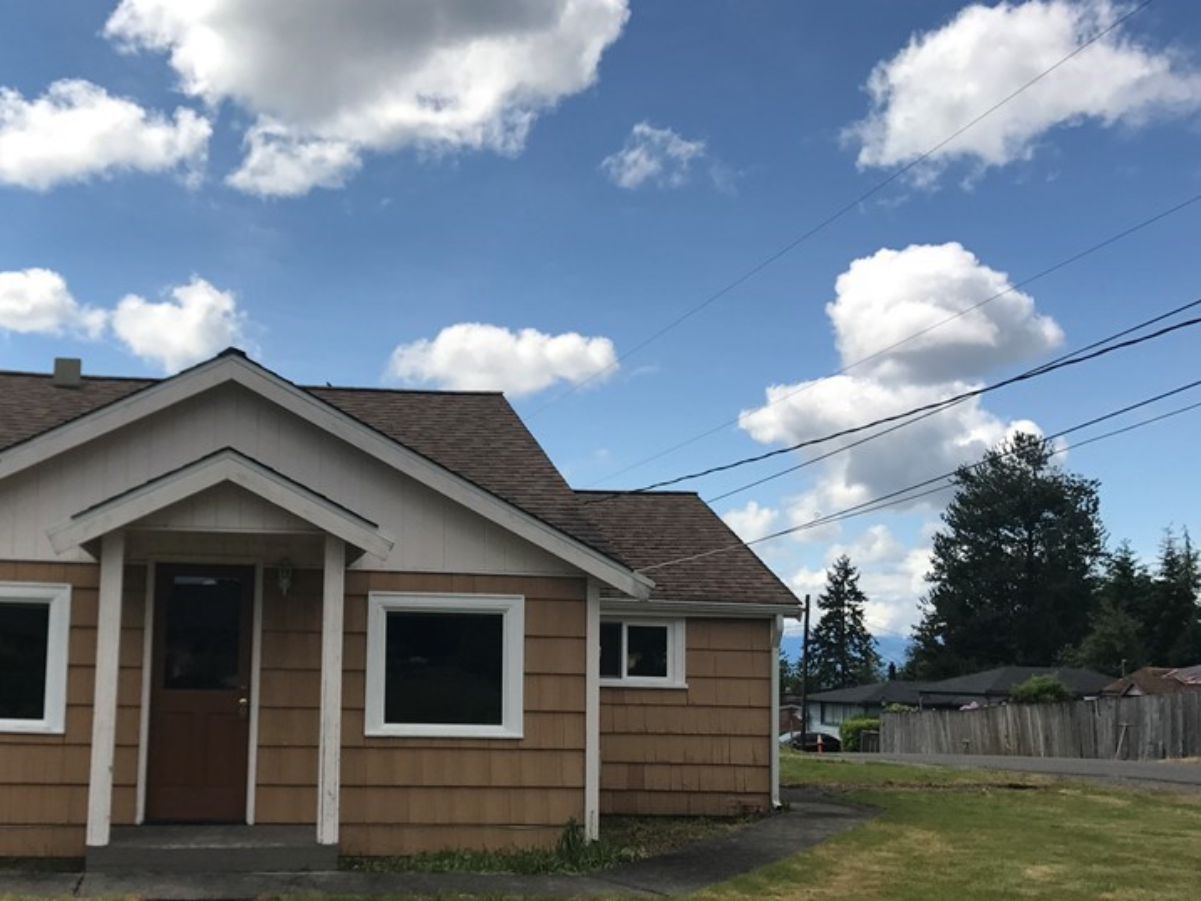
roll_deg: -1.3
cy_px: 563
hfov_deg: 46.0
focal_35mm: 40
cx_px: 389
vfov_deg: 35.8
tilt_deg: +3.8
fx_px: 1388
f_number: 1.8
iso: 20
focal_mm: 3.99
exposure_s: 1/3096
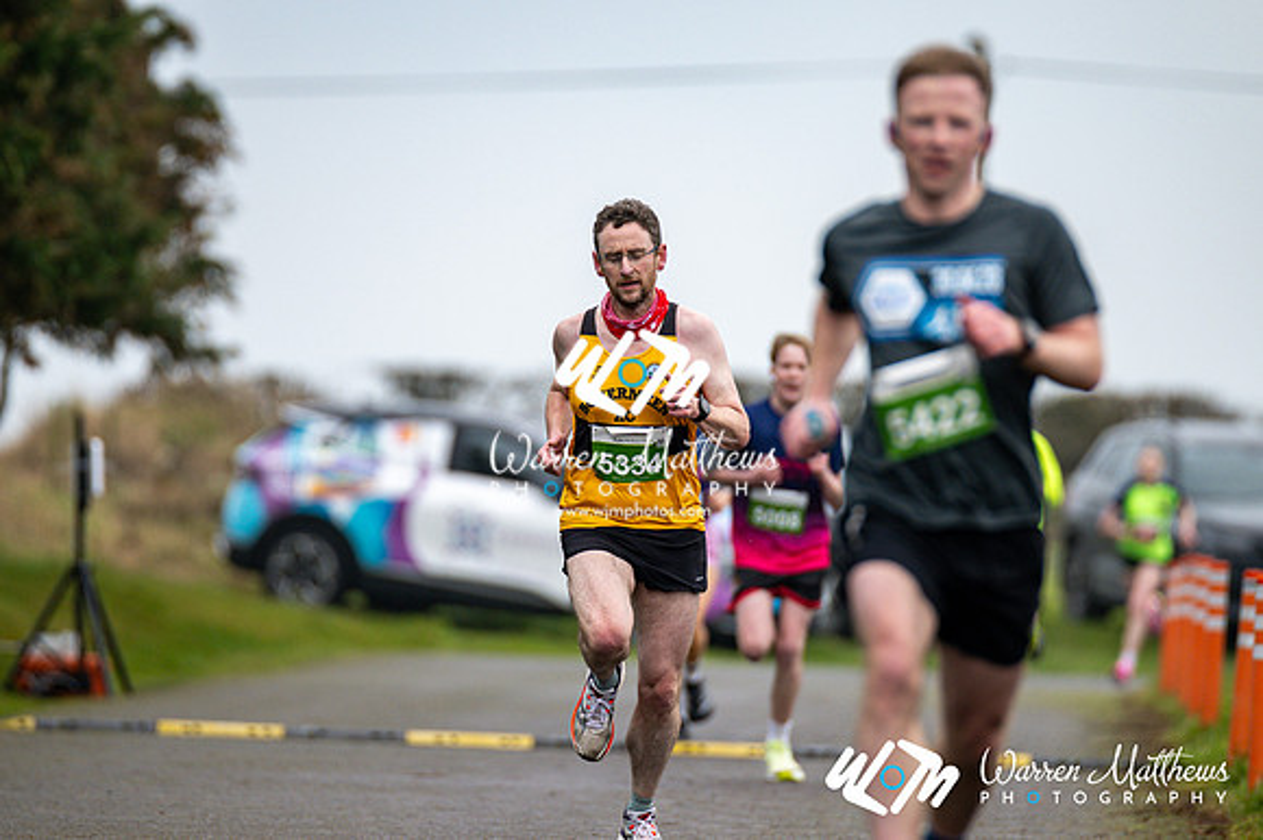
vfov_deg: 3.1
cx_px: 632
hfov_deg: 4.6
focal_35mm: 450
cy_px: 420
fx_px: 15778
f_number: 2.8
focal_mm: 300
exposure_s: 1/1600
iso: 320
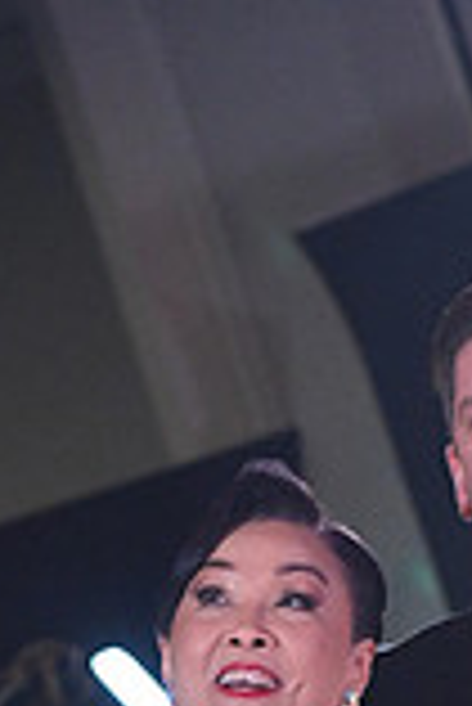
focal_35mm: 388
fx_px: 7613
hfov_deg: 3.6
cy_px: 1264
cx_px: 276
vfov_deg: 5.2
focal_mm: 105
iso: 5000
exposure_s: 1/400
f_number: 5.6
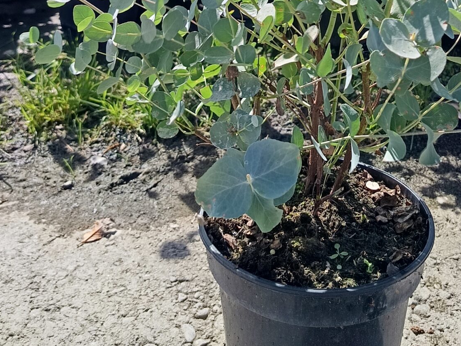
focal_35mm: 55
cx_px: 282
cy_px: -28
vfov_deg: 24.8
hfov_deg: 34.8
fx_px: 733
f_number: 1.7
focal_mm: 5.31
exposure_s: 1/223
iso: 50
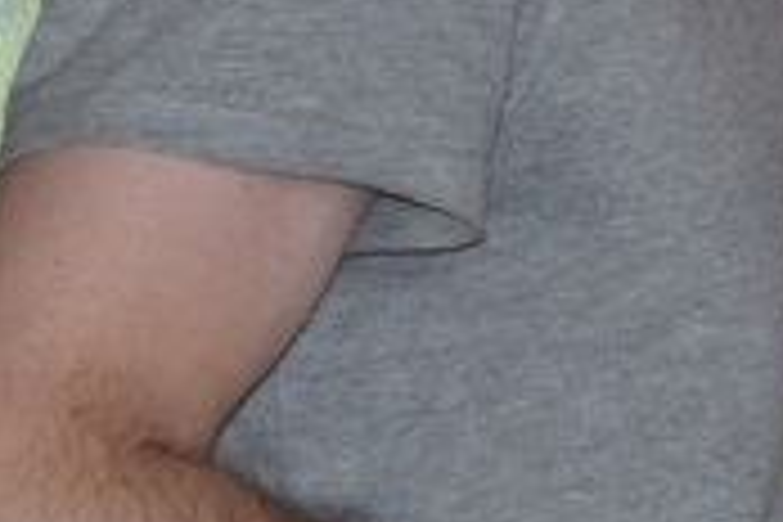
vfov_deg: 2.8
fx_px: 10504
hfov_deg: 4.2
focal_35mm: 483
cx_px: 1278
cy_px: -342
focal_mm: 70
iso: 800
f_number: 10
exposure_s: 1/200
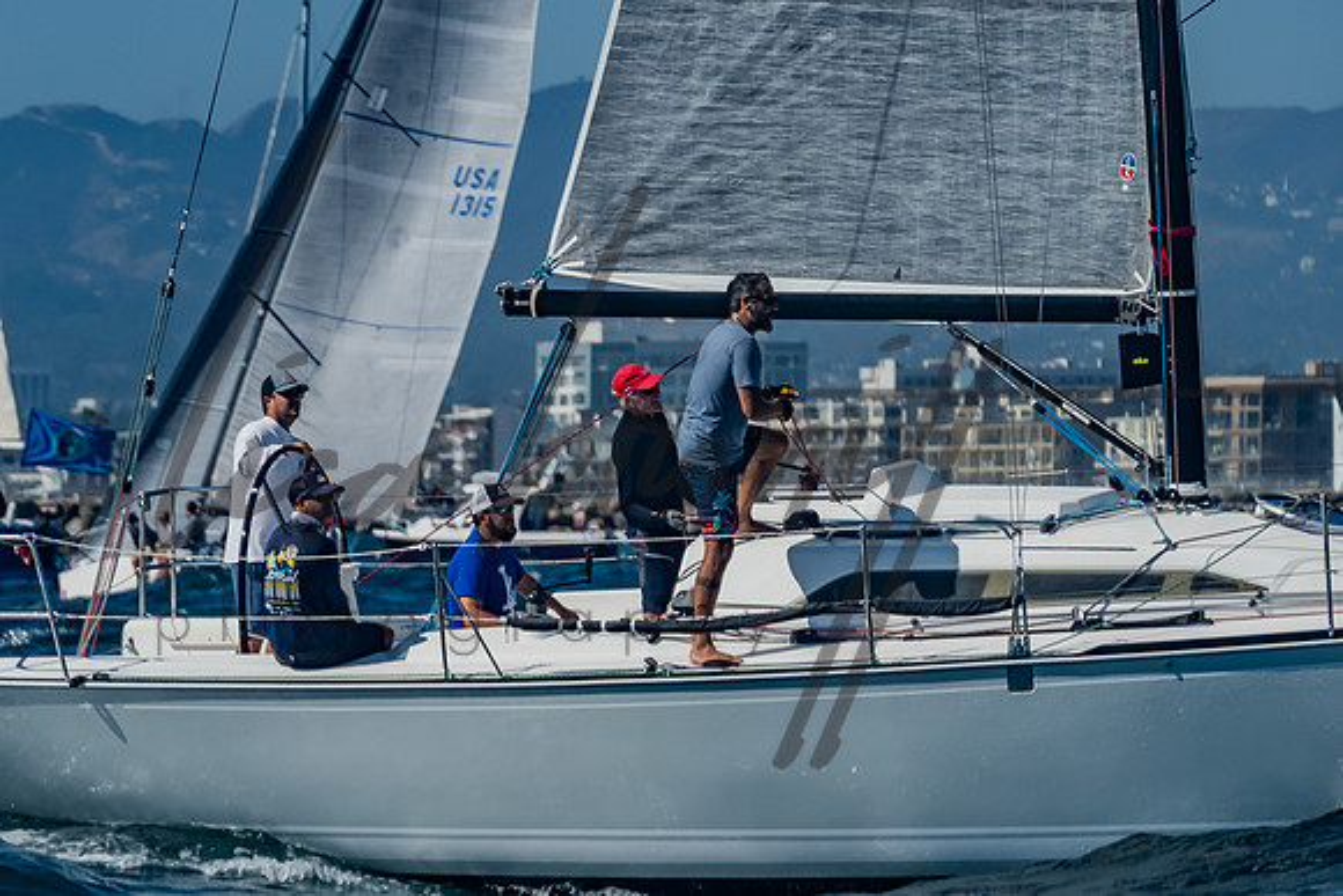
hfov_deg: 5.5
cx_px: 534
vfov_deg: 3.7
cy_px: 473
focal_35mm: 377
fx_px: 14049
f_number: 6.3
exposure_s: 1/1000
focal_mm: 200
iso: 160
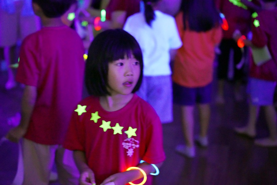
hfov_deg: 28.8
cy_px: 92
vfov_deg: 19.5
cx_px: 138
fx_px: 539
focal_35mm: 70
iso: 12800
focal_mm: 70
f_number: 2.8
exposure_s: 1/30
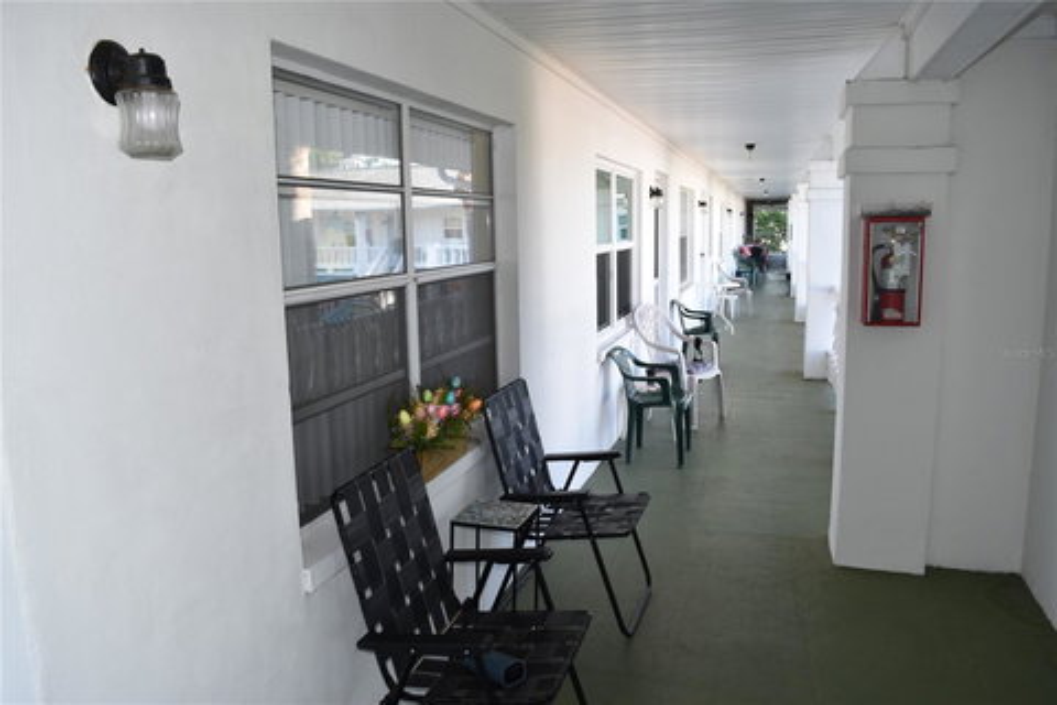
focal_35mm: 27
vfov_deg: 47.9
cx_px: 528
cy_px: 352
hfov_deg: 67.4
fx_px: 793
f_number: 5.6
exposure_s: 1/125
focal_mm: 18
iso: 320
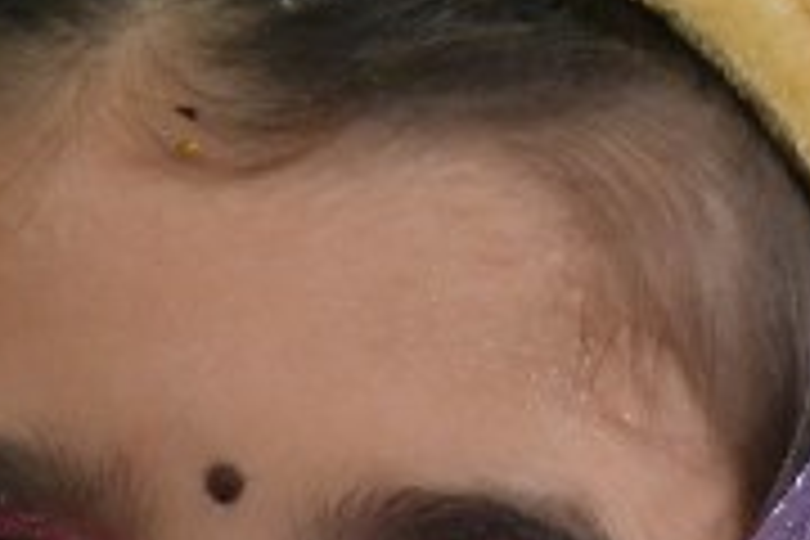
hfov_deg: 2.3
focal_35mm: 893
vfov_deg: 1.5
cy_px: 1116
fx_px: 20091
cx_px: 162
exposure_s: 1/160
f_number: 5.6
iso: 3200
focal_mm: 105
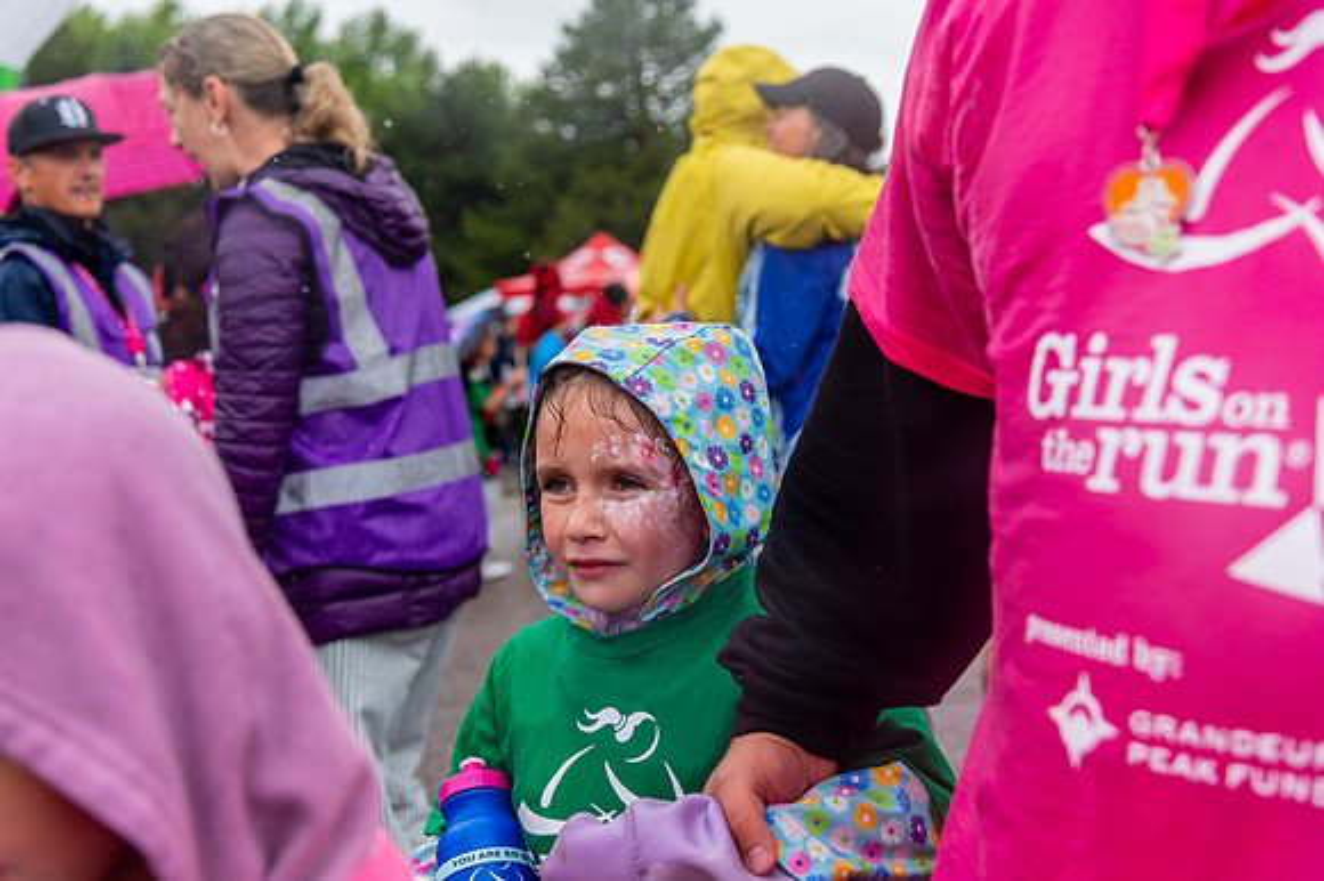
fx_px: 1691
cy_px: 440
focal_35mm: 46
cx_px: 662
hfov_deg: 42.8
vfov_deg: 29.2
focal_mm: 46
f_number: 4
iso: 1600
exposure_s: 1/3200
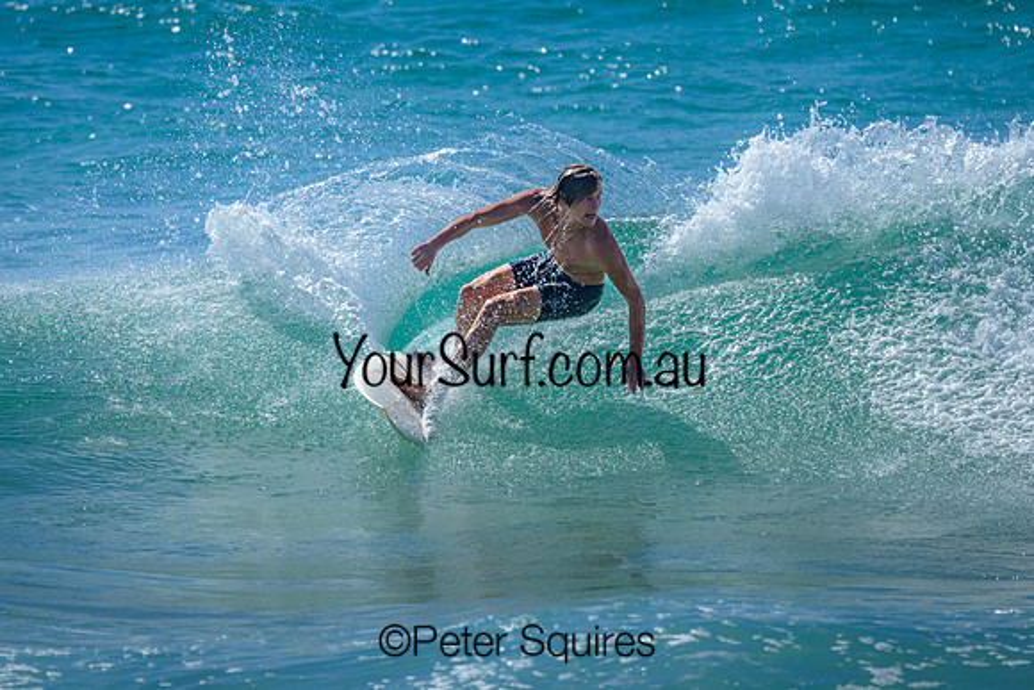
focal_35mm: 1101
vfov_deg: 1.2
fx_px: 31626
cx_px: 442
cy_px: 215
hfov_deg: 1.9
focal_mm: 800
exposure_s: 1/3200
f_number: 6.3
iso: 280
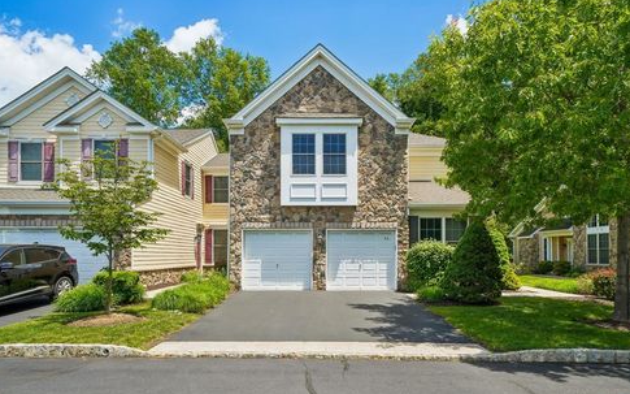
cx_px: 320
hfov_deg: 82.3
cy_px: 210
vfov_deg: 57.2
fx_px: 361
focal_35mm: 21
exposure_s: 1/100
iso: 100
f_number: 11
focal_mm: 20
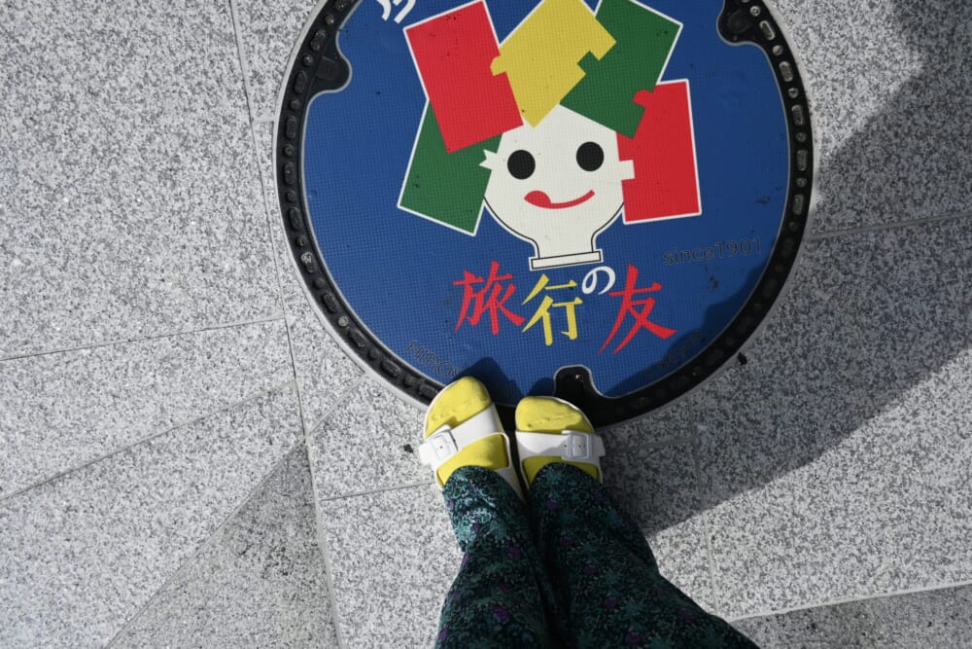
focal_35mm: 24
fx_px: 648
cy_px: 324
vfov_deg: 53.1
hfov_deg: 73.7
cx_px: 486
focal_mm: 16
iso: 100
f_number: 7.1
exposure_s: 1/400
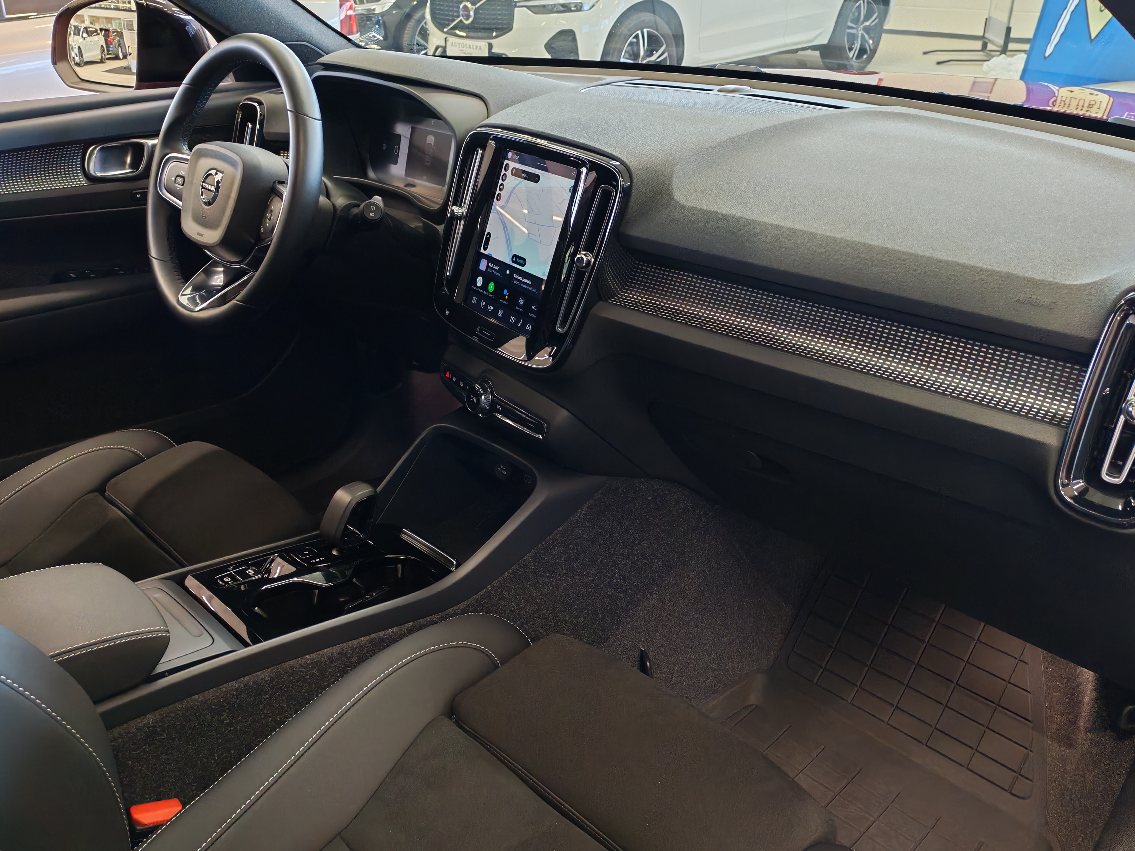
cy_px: 426
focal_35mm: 31
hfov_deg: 58.4
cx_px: 568
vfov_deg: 45.4
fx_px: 1016
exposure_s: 1/100
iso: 1250
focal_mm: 6.12
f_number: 1.9
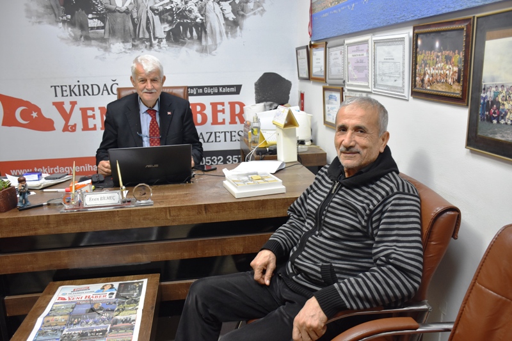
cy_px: 170
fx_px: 427
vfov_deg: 43.6
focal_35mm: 30
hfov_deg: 61.9
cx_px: 256
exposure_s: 1/60
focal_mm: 20
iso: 800
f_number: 4
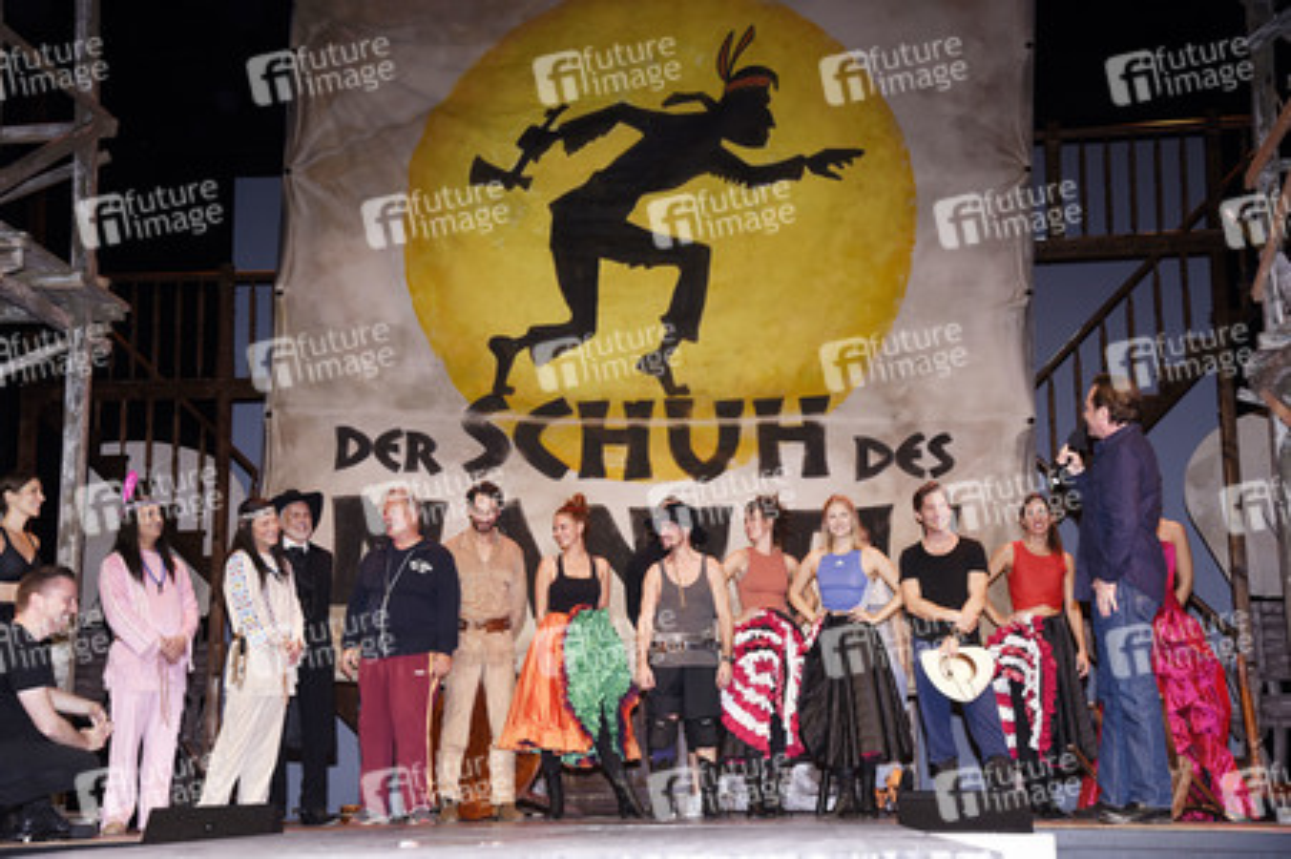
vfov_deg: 24.6
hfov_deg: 36.3
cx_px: 646
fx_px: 1971
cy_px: 430
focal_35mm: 55
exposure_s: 1/125
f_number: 6.3
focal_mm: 55
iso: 800
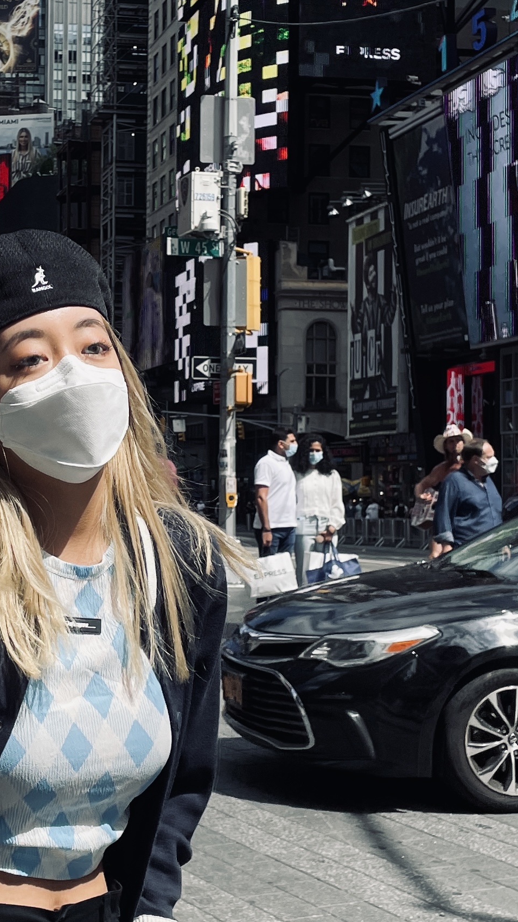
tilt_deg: +2.8
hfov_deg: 22.6
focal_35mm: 53
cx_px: 193
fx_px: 1295
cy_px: 398
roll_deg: -1.0
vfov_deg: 39.1
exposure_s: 1/3509
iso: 32
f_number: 1.6
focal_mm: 4.2
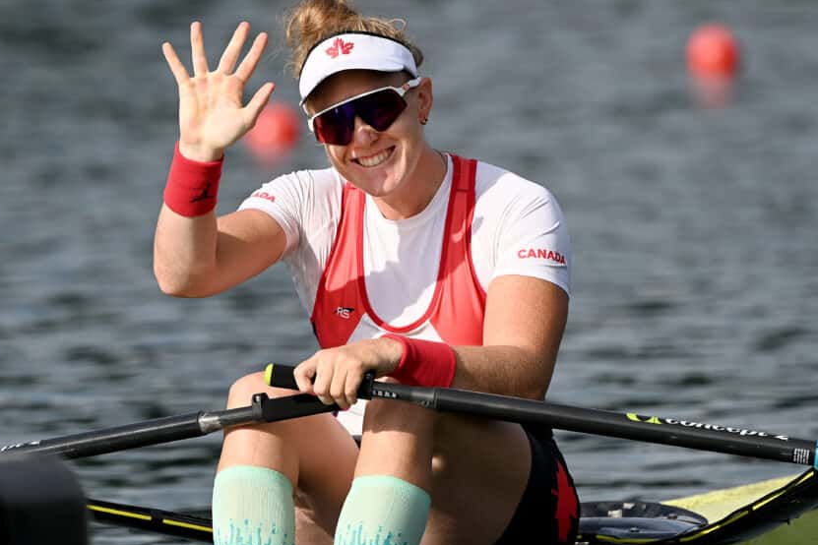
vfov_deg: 2.5
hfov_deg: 3.8
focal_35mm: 549
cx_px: 354
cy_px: 361
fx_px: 12474
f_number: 5.6
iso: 250
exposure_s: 1/2000
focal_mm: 380
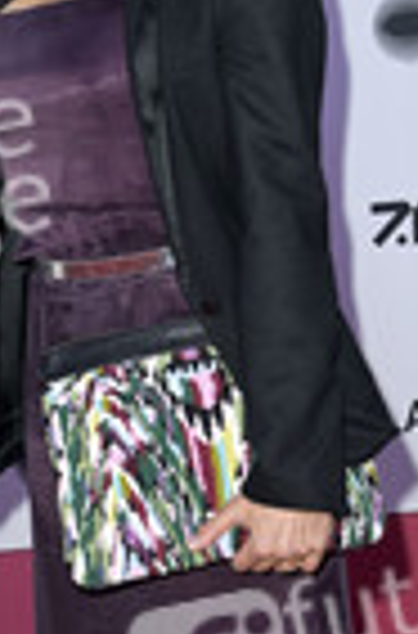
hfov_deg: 9.1
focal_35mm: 148
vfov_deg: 13.9
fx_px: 2597
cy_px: 432
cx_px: -49
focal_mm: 52
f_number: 5.6
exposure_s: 1/250
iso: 400
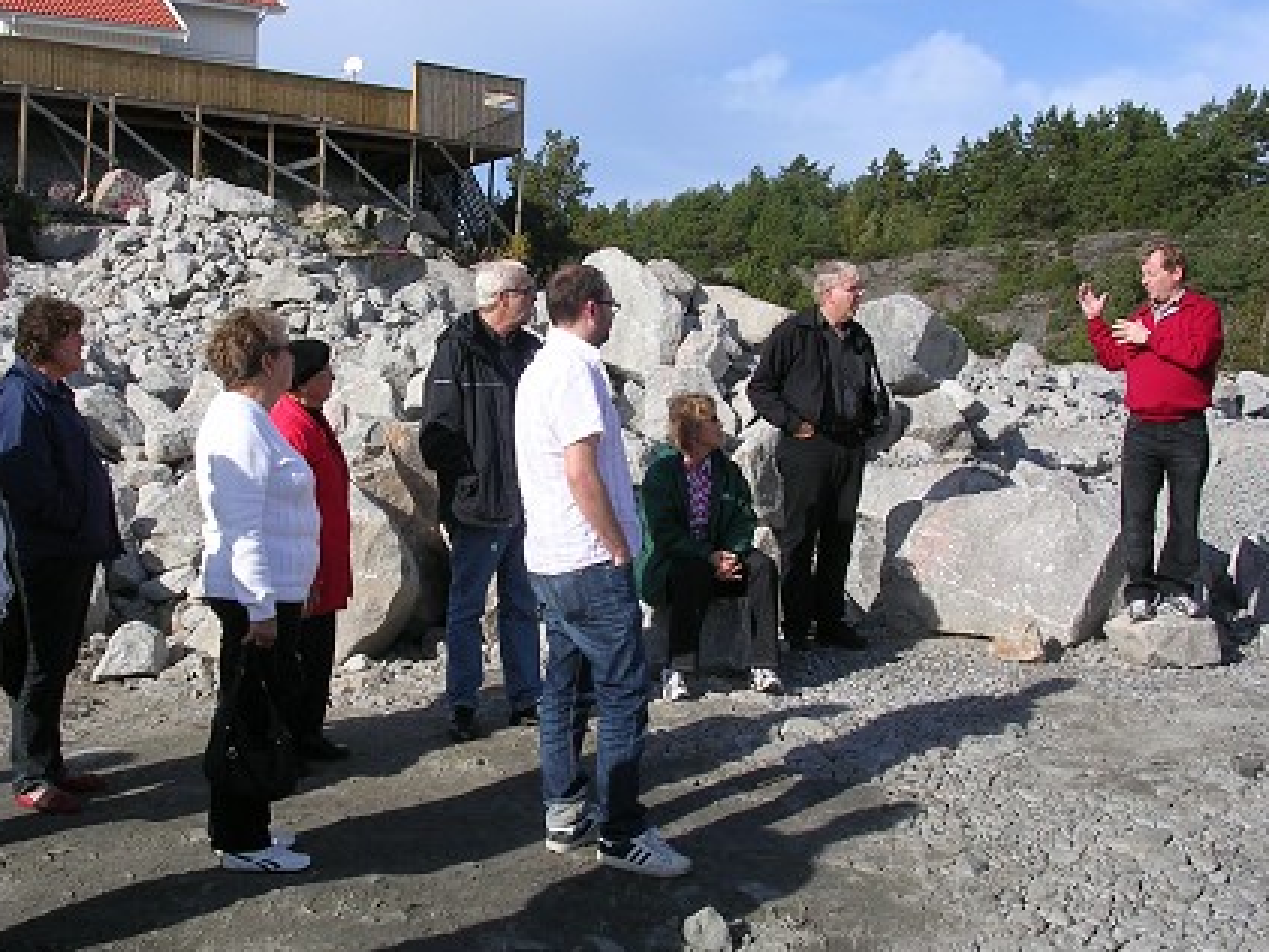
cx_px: 561
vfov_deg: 31.5
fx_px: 1687
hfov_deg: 41.2
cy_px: 437
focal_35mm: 46
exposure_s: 1/350
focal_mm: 5.8
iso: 50
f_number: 5.6
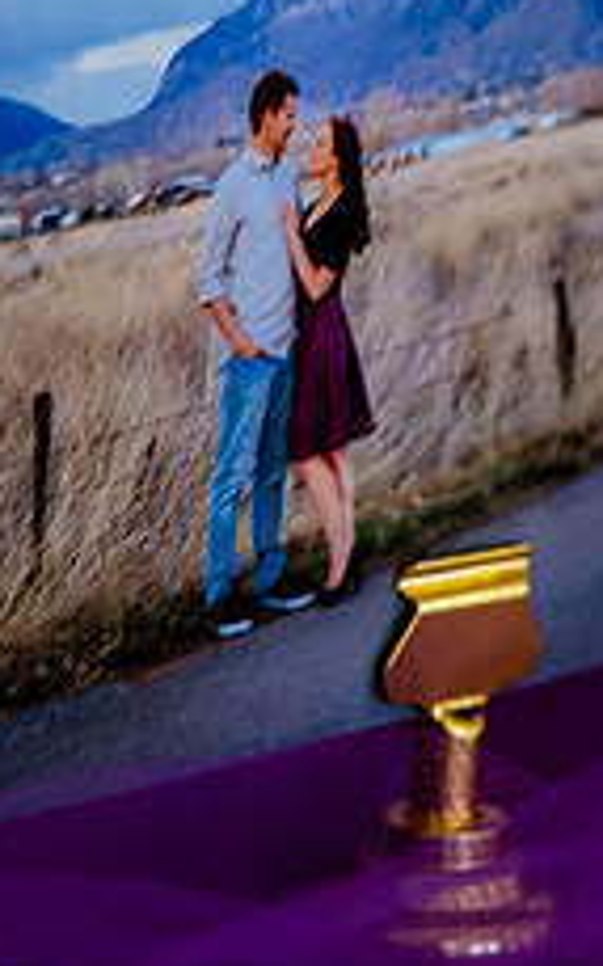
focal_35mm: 315
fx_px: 8288
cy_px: 283
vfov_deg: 6.7
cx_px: 926
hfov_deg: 4.1
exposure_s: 1/100
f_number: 4
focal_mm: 100
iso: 1000
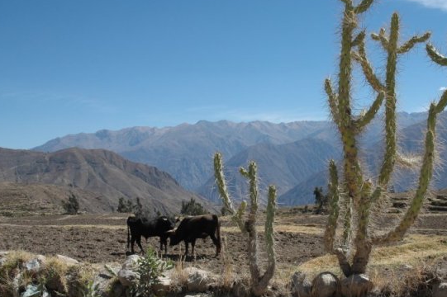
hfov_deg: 40.9
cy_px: 172
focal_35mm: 48
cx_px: 275
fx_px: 596
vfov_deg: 28.0
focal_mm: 24
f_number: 11
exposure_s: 1/250
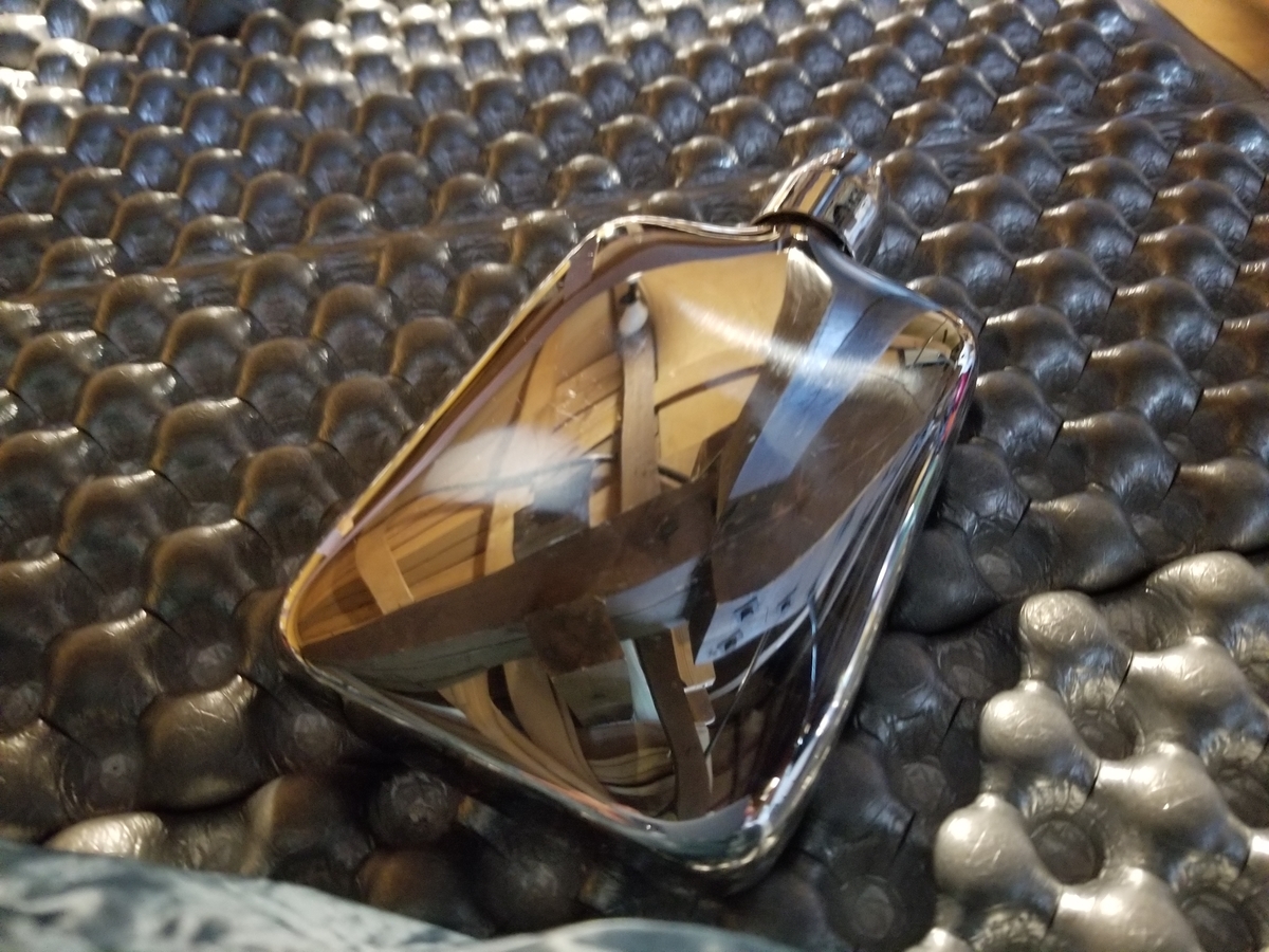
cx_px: 634
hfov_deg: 67.3
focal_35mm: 26
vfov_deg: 53.1
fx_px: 953
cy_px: 476
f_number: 1.7
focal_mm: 4.25
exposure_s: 1/10
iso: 800
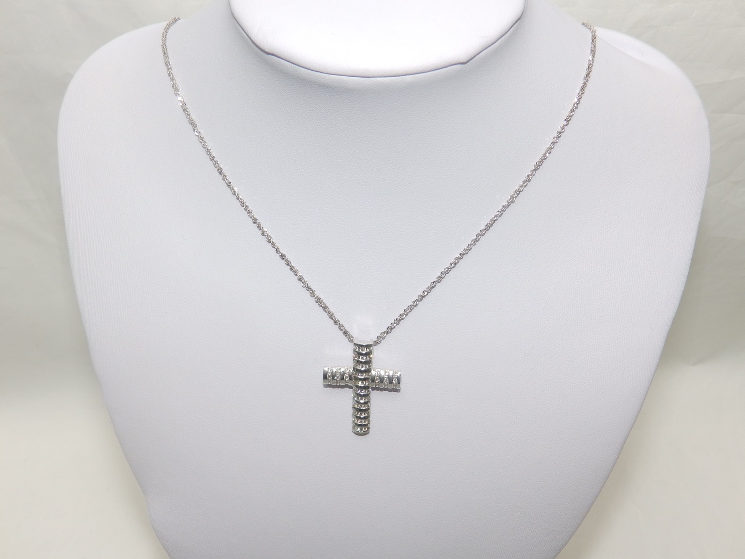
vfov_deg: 44.2
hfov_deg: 56.8
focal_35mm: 32
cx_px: 372
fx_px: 689
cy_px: 280
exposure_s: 1/40
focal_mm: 5.7
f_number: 3.7
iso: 125
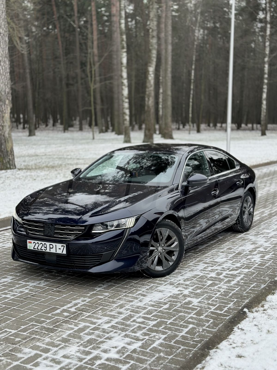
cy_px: 185
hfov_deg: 30.3
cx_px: 138
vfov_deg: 39.7
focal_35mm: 48
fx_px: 512
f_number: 1.78
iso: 80
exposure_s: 1/532
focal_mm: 6.86
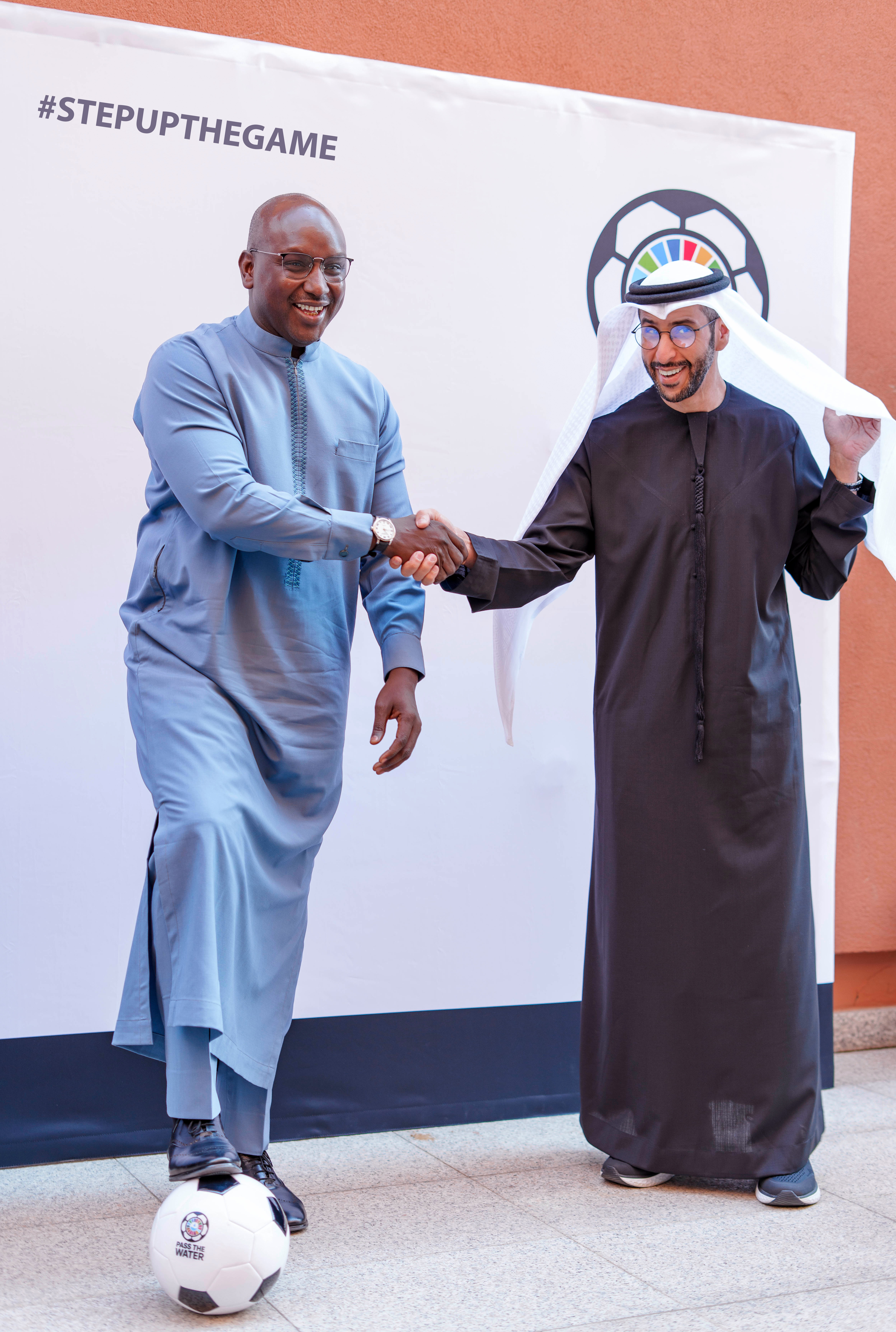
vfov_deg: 39.5
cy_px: 666
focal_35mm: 50
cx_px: 448
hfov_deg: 27.1
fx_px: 1855
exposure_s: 1/100
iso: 125
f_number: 2.8
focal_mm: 50
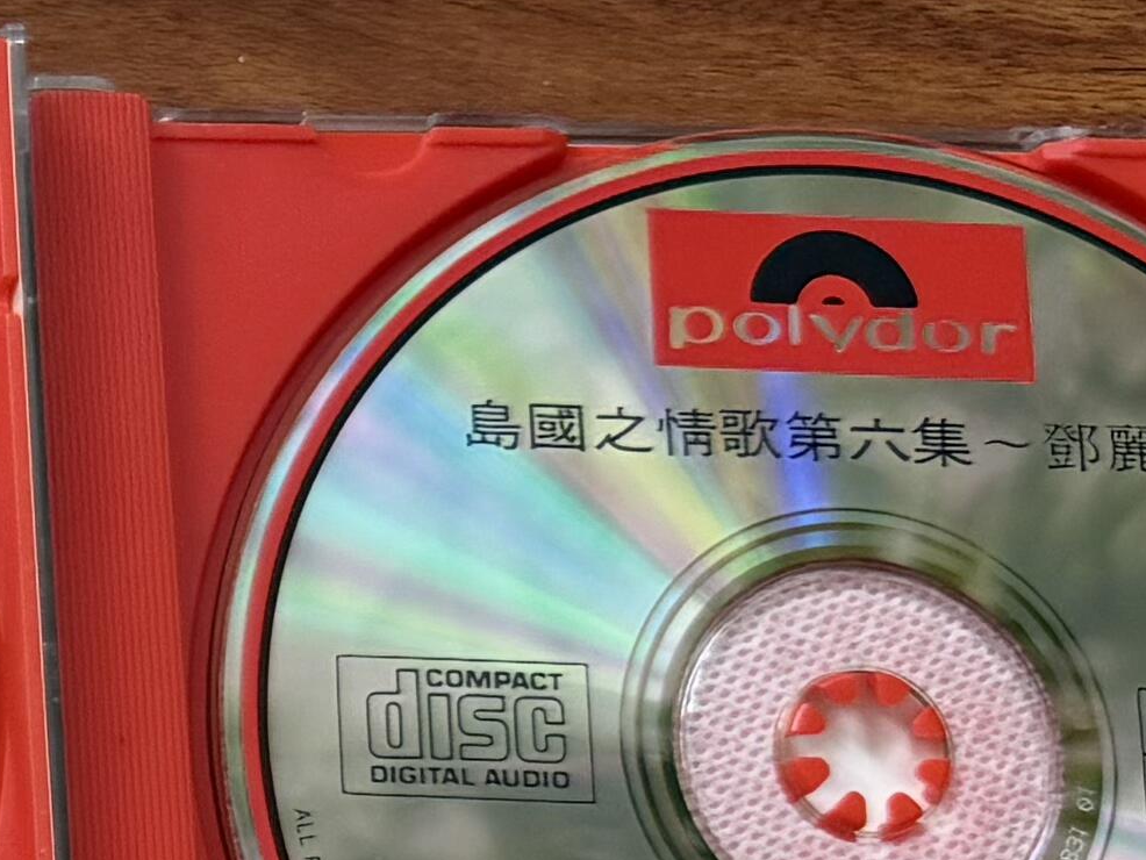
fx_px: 4603
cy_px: 955
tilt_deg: -77.9
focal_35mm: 139
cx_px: -1587
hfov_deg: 11.7
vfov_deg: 10.5
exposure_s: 1/121
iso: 160
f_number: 1.78
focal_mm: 6.76
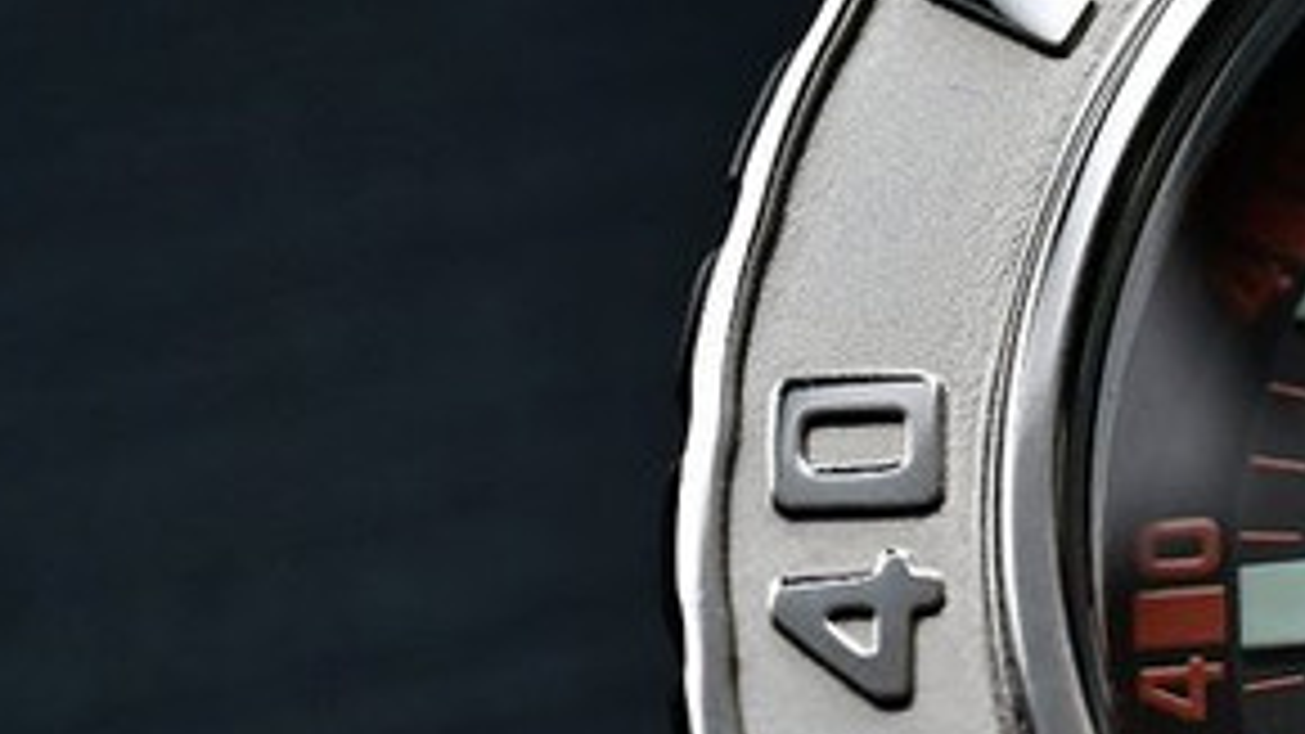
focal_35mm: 217
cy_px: 626
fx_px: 7508
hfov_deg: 9.7
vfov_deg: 5.6
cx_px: 1858
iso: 1000
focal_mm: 50
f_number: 9
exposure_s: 1/50
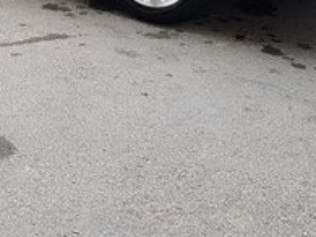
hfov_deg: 22.0
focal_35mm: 88
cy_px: -116
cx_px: 62
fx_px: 803
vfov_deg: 15.5
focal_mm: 4.2
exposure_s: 1/100
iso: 80
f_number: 1.7
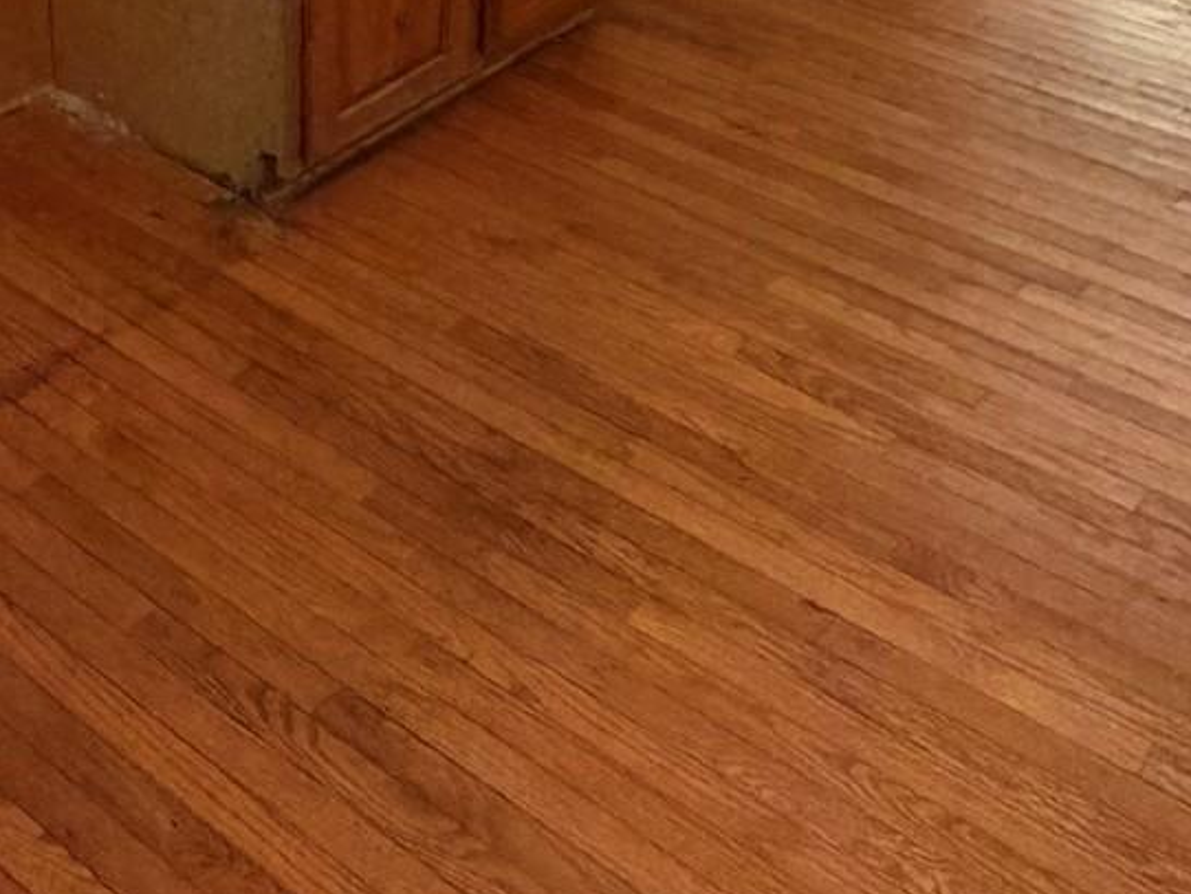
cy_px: -238
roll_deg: -0.2
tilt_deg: -19.8
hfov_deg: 35.6
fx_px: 1824
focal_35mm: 53
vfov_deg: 24.4
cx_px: 350
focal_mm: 2.22
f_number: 2.2
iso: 500
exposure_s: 1/60
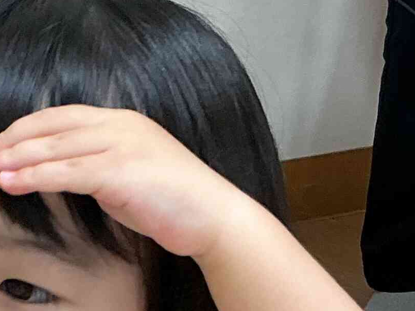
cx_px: 19
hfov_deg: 13.5
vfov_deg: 9.9
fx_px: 1739
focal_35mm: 145
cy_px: 484
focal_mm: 3
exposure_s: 1/60
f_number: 1.8
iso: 64
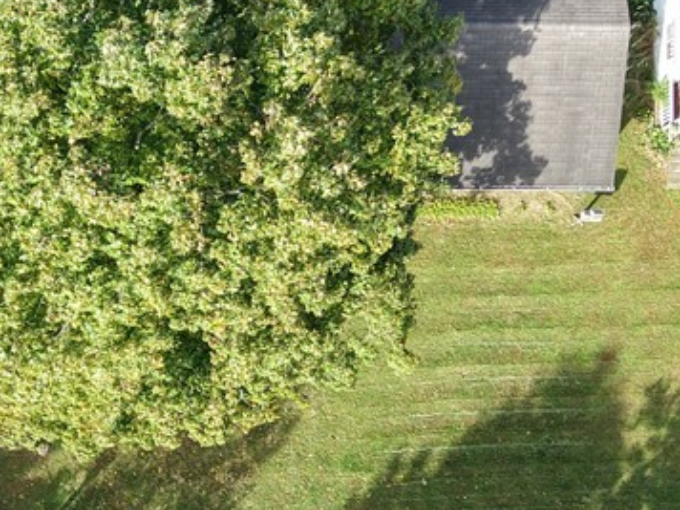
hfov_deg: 27.8
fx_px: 1355
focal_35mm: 69
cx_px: 172
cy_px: 407
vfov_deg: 21.1
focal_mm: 8.67
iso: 100
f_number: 1.8
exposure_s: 1/640
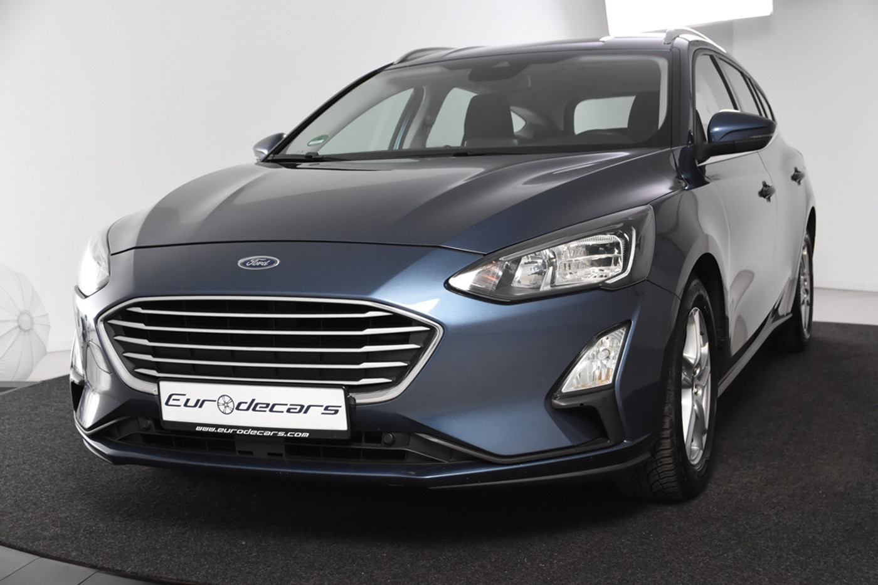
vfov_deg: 26.5
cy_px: 292
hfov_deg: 38.9
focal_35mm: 51
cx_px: 439
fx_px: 1244
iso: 1600
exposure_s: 1/100
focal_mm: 34
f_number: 5
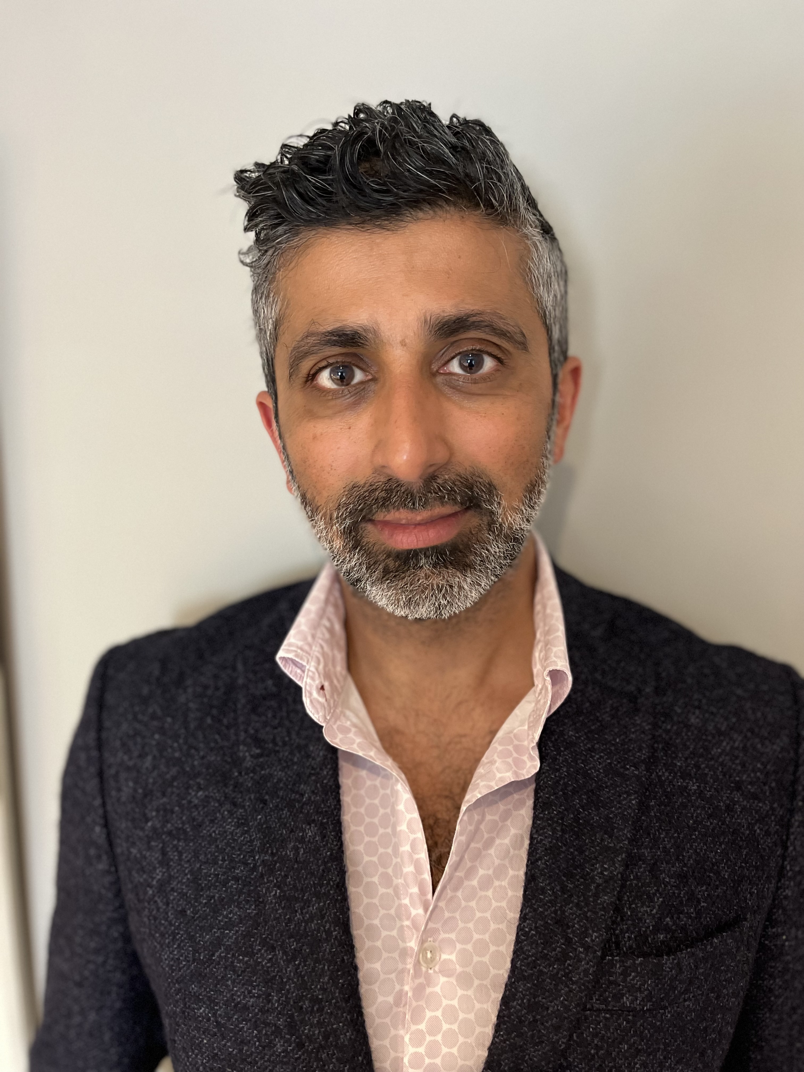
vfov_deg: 67.3
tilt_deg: -9.3
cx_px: 402
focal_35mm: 26
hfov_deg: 53.1
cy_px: 536
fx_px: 805
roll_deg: +0.4
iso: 500
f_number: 1.6
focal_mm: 5.1
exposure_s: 1/25
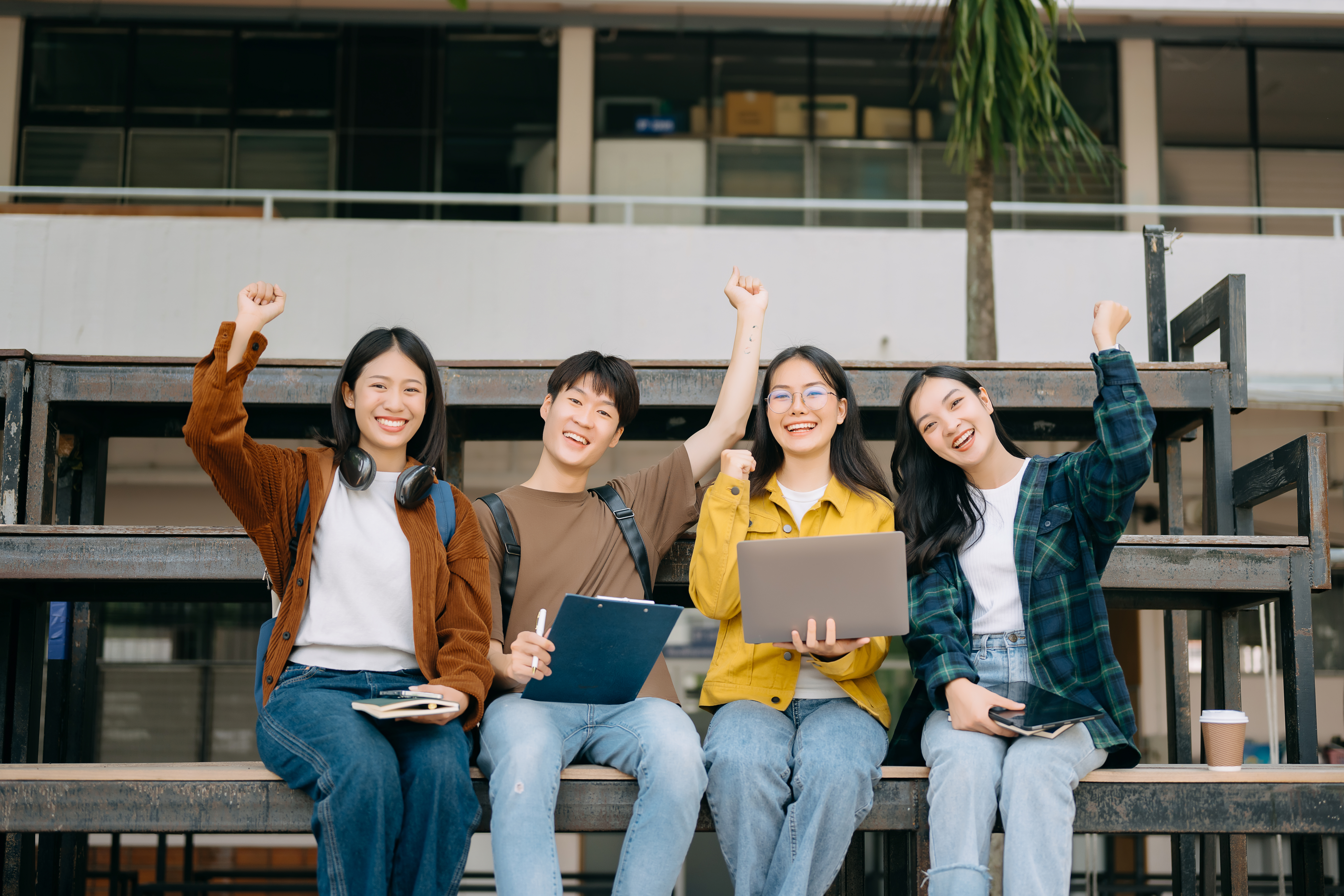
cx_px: 694
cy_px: 415
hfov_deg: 36.4
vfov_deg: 24.7
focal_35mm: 55
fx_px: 2045
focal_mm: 50
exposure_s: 1/800
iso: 125
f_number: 1.8
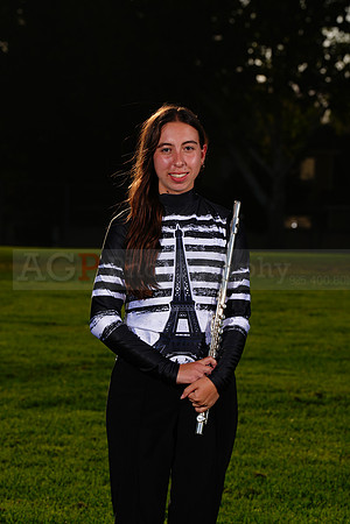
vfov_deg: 11.9
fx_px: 2523
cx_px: 175
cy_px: 262
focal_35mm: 173
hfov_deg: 7.9
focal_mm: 173
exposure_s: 1/500
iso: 125
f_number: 11
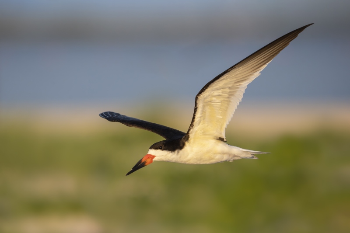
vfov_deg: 1.7
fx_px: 7776
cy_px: 116
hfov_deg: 2.6
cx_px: 175
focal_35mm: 800
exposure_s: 1/1600
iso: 3200
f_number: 8
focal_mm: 800
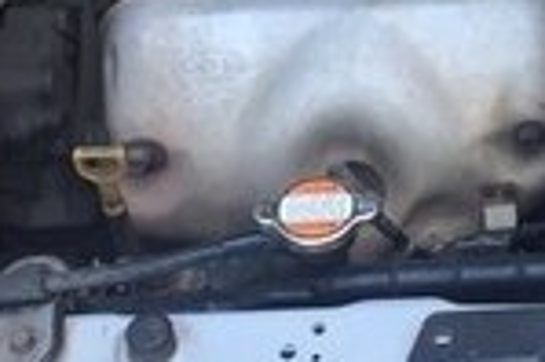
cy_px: -192
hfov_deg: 15.0
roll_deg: -5.0
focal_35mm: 134
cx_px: 585
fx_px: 2026
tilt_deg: -36.4
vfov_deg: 9.9
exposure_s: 1/100
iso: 50
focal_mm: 4.15
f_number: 2.2
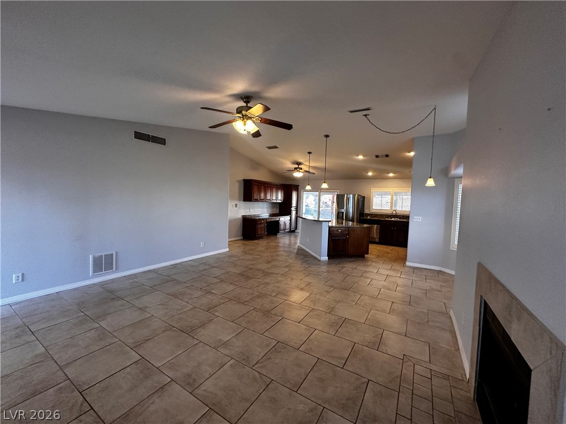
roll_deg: -1.6
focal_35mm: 14
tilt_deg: -3.5
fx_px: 229
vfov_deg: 85.7
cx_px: 283
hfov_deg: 102.1
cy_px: 212
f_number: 2.2
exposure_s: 1/120
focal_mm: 2.22
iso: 320
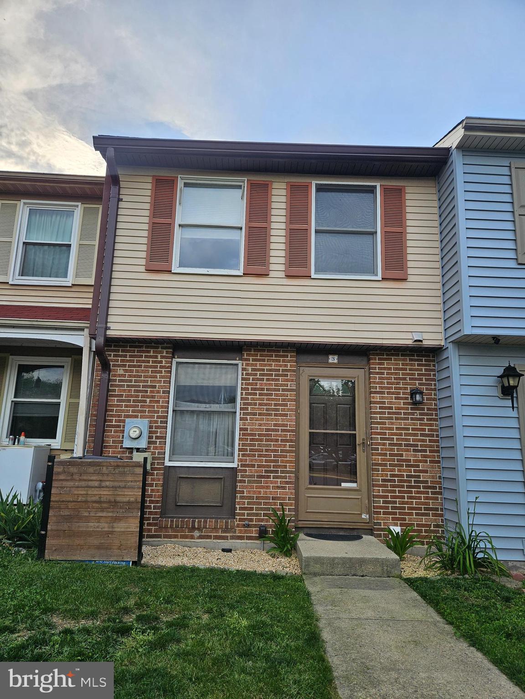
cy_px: 350
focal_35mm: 23
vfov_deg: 73.9
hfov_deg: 58.9
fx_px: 465
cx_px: 262
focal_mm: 5.4
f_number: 1.8
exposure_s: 1/535
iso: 25
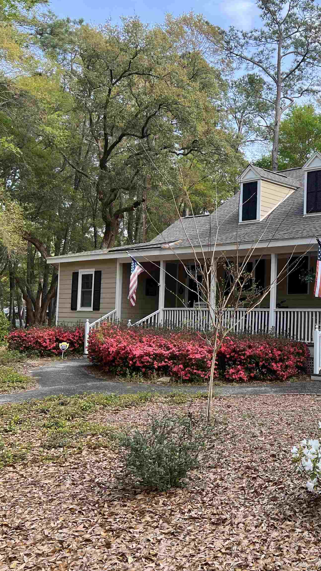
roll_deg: -1.1
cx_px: 358
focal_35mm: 38
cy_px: 286
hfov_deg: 28.2
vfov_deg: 52.8
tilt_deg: +1.8
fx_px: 575
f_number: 1.5
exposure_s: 1/513
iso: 50
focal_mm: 5.7
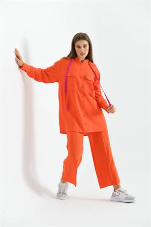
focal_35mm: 70
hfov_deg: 19.5
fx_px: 440
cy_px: 114
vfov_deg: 28.8
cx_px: 76
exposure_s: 1/125
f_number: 5.6
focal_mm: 70
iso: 100
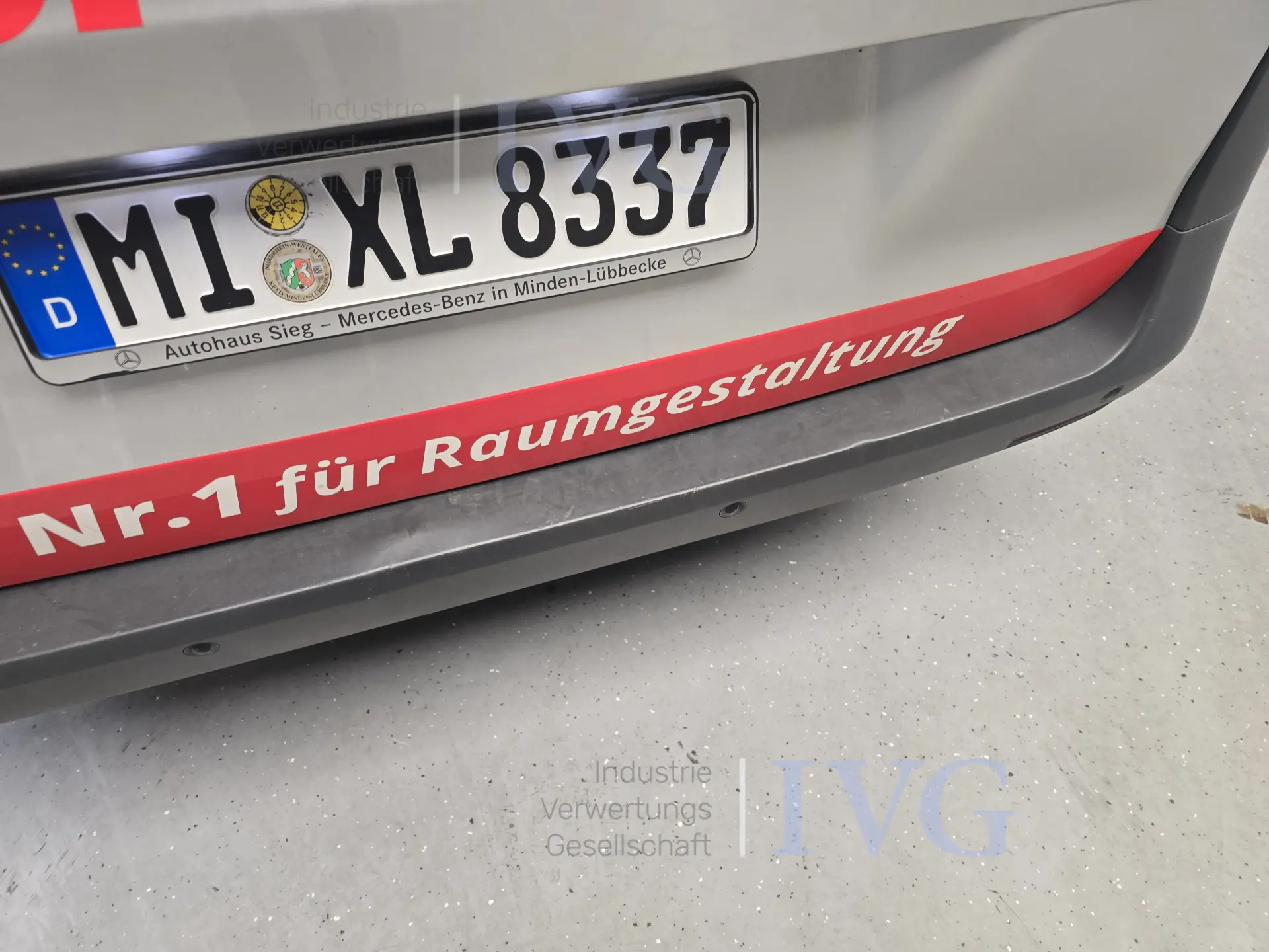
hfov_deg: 73.9
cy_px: 476
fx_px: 843
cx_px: 634
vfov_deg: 58.9
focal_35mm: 23
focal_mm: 6.3
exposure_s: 1/50
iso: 100
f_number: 1.7
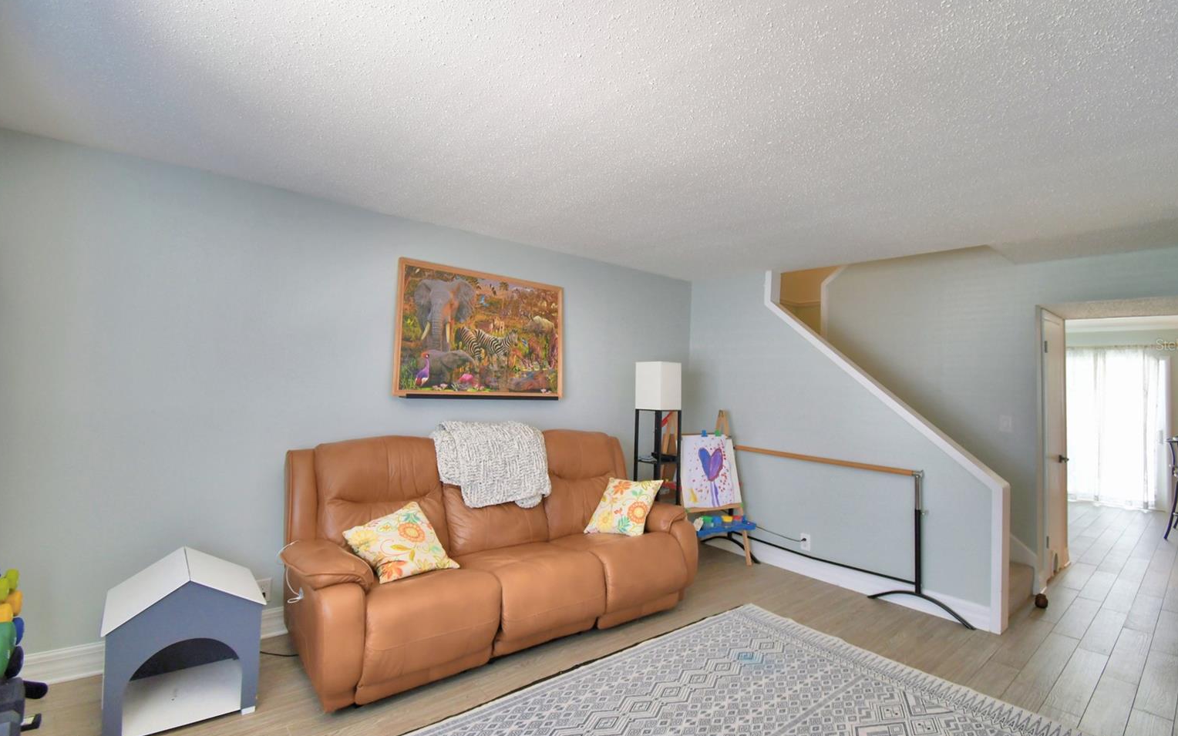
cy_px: 344
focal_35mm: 16
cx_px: 608
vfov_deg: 71.2
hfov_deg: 97.8
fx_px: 514
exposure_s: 1/30
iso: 450
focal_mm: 10
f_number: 4.5
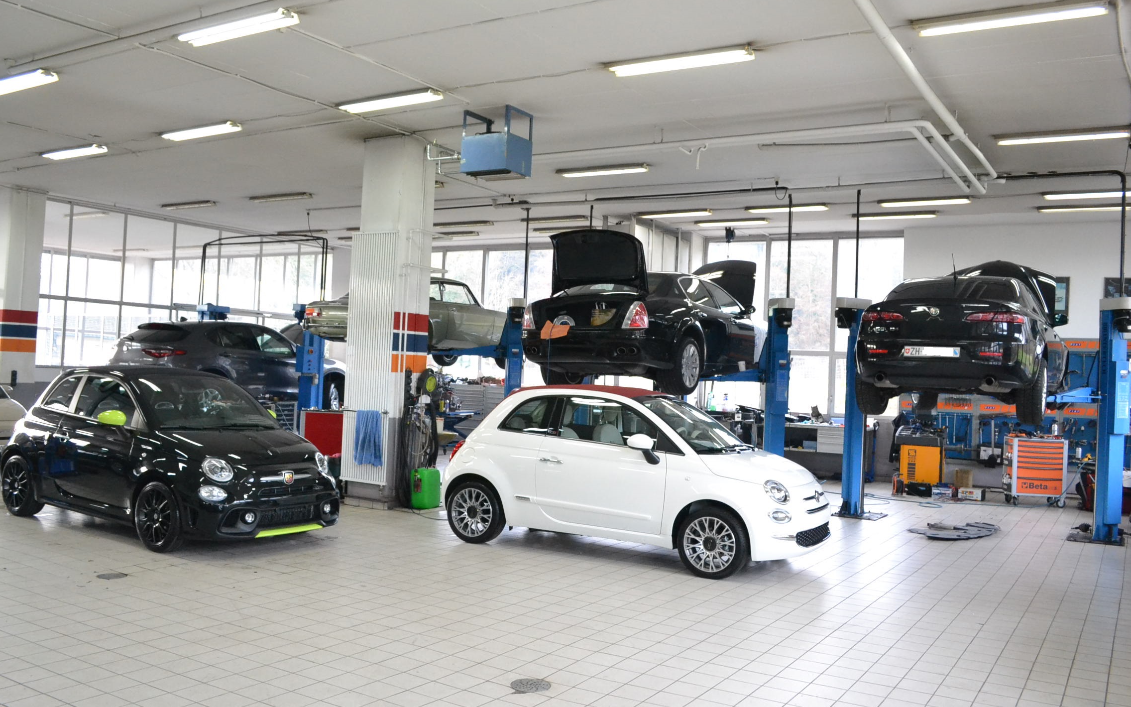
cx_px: 561
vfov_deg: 40.6
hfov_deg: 61.2
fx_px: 956
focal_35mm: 31
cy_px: 340
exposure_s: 1/125
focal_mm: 20
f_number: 5.6
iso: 3200
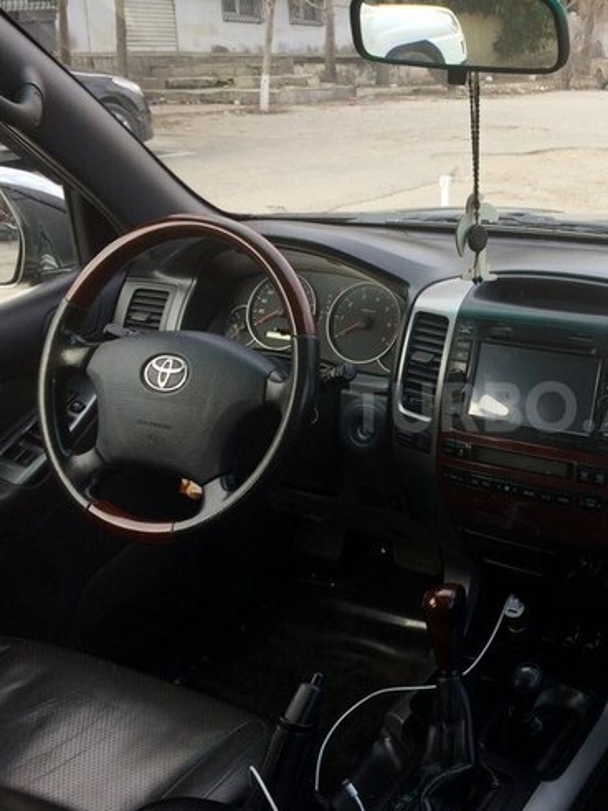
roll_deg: +0.3
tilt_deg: -20.5
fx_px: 914
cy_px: 407
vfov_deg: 47.9
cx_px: 519
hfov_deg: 35.2
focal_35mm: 39
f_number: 2.2
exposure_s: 1/297
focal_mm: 4.15
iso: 32
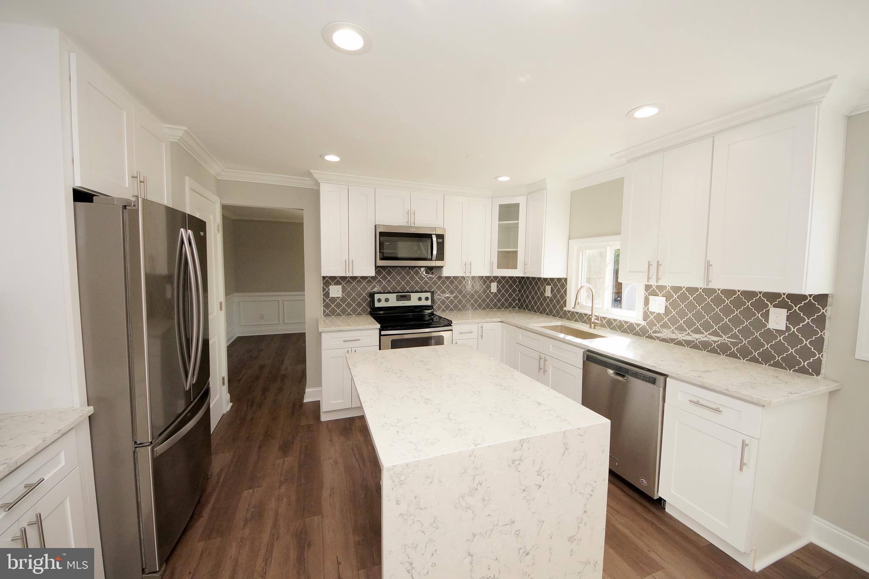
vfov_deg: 90.0
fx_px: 290
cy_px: 290
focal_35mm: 12
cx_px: 434
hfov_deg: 112.6
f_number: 7.1
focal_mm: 8
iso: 800
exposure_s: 1/125
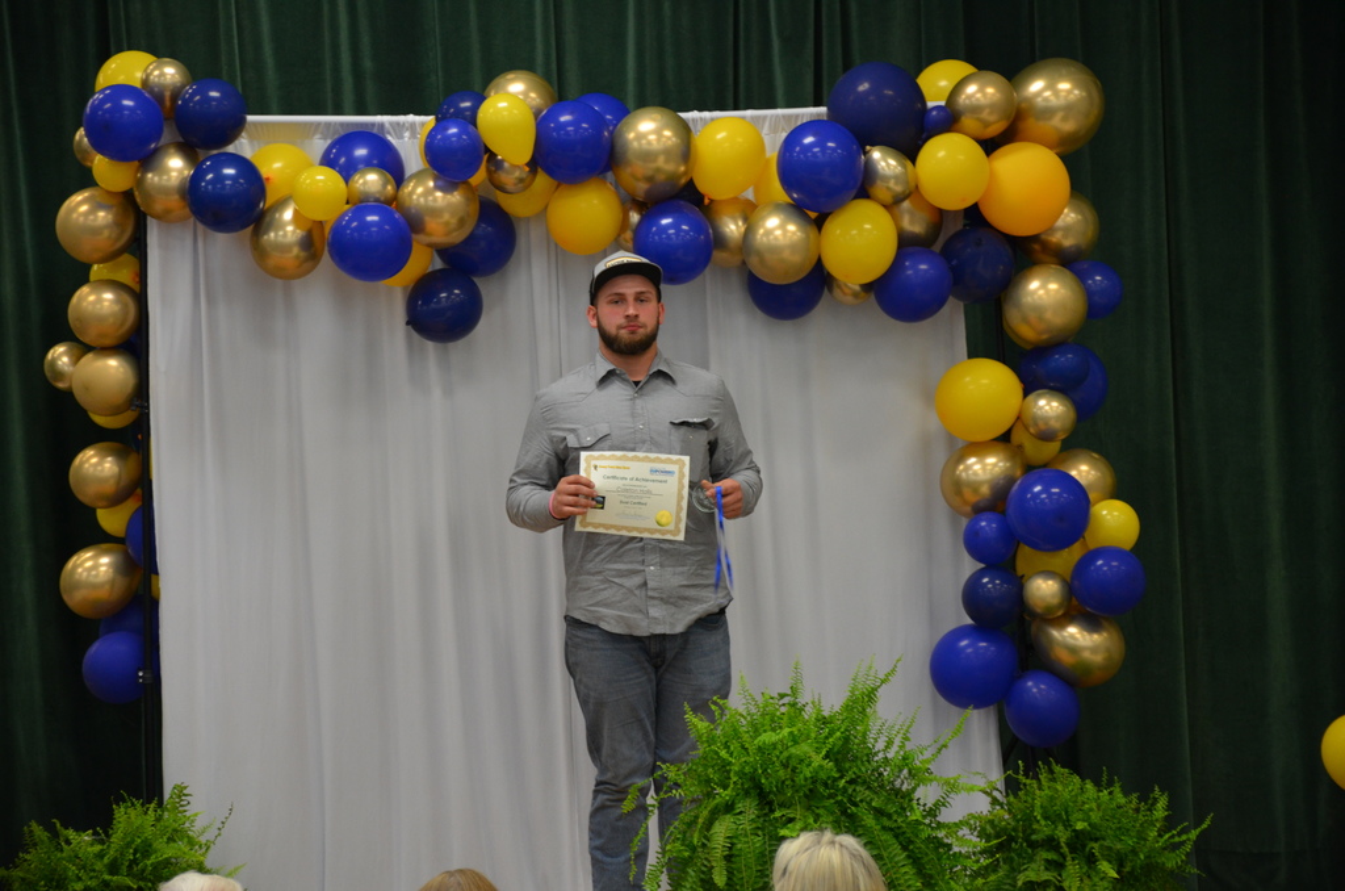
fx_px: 5872
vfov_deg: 8.7
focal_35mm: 158
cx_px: 672
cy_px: 446
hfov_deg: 13.1
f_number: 5.6
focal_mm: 105
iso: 900
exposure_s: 1/30
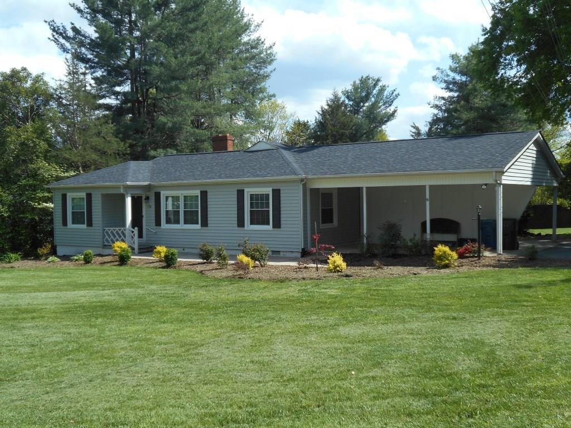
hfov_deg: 50.1
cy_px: 214
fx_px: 610
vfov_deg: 38.7
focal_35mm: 37
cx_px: 286
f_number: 3.9
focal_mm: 6.7
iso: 80
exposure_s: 1/500
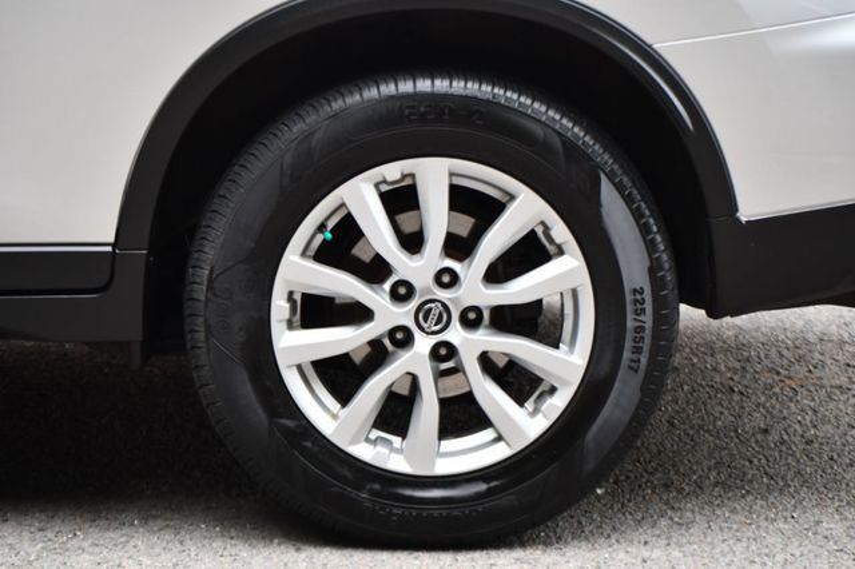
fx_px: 3204
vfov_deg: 10.1
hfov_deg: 15.2
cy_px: 284
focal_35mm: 135
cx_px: 428
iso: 800
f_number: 4.8
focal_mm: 90
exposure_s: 1/125
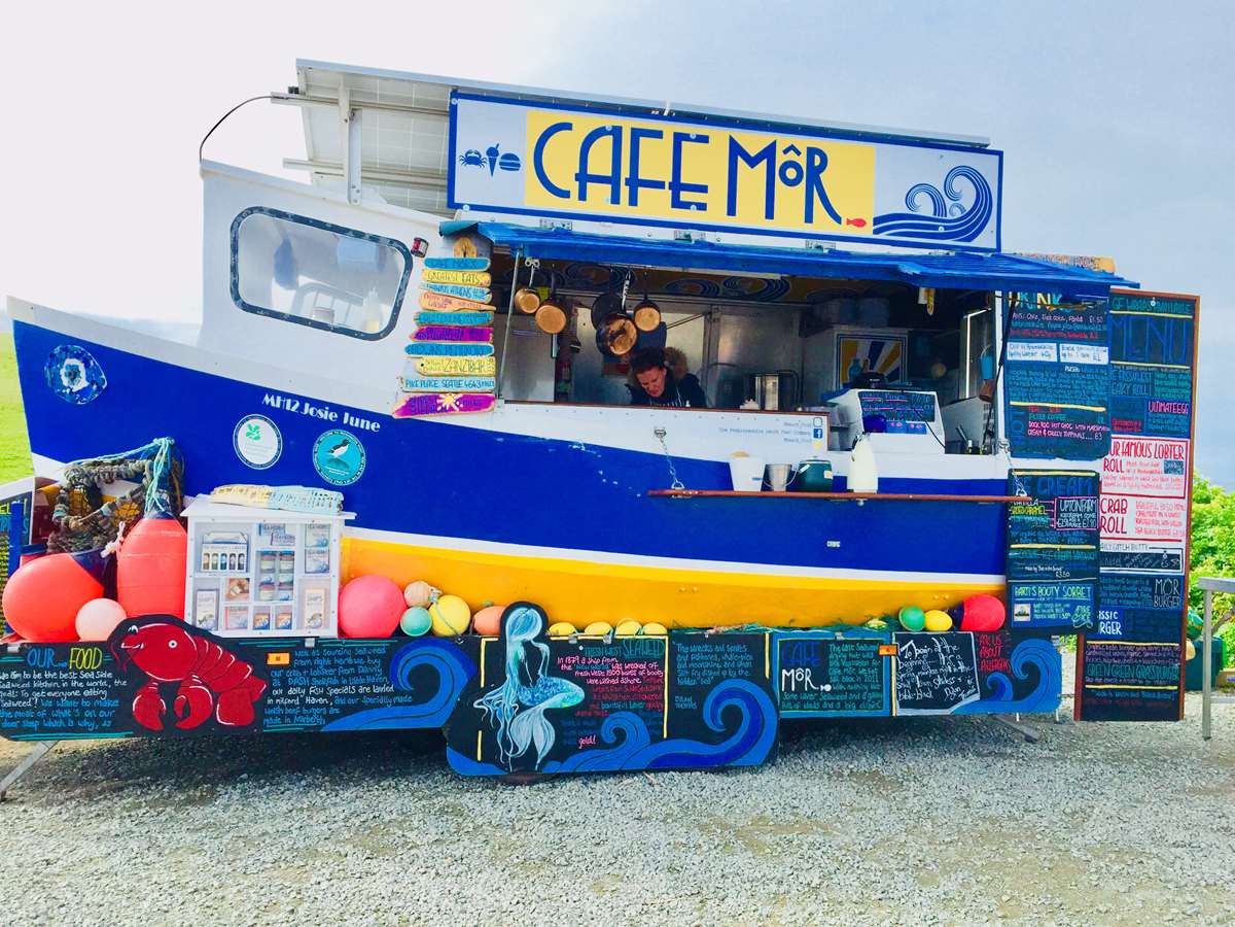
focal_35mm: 29
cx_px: 618
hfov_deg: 61.7
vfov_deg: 48.2
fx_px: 1035
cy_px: 464
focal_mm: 4.15
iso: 32
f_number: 2.2
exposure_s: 1/1883
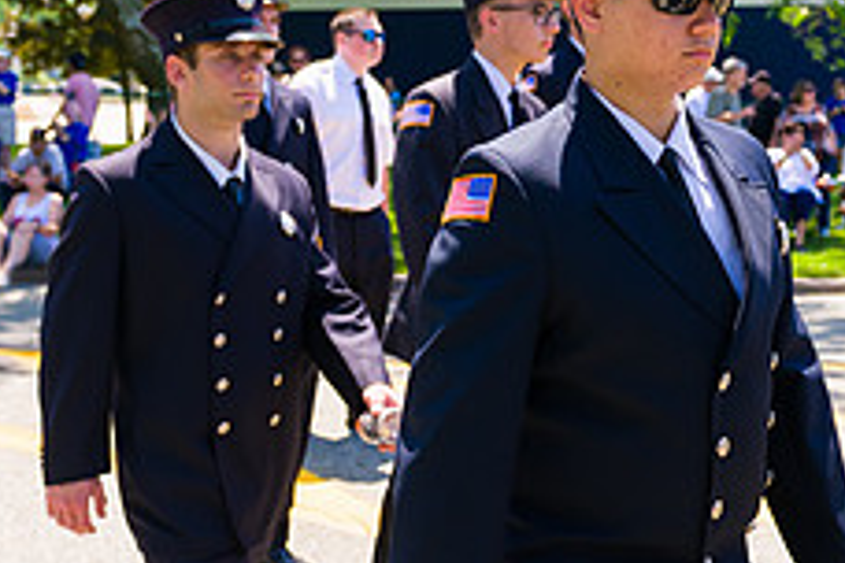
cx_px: 600
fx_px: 1432
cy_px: 187
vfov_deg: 22.2
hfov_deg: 32.4
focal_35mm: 61
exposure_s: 1/1250
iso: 200
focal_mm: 24
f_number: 5
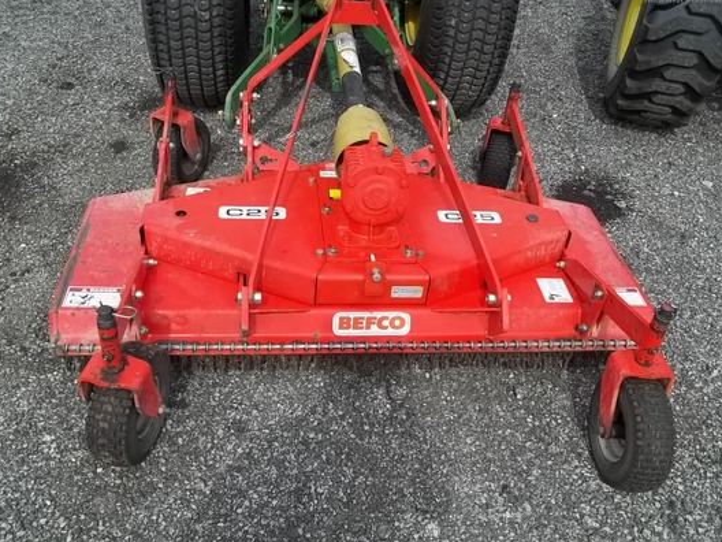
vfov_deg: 42.9
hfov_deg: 55.3
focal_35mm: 33
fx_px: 688
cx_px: 354
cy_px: 268
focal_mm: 5.7
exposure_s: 1/100
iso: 64
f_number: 8.8
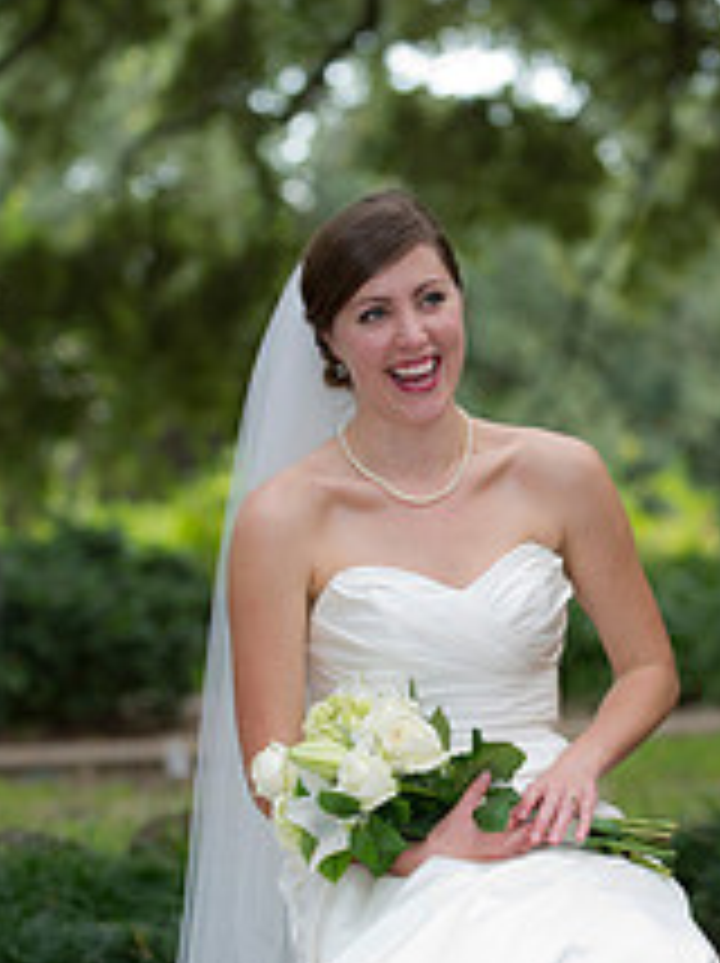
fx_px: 5335
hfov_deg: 7.7
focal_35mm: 192
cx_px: 515
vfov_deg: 10.3
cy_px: 603
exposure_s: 1/100
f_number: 2.8
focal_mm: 95
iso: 400
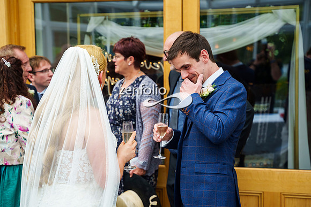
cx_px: 143
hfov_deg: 30.8
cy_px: 98
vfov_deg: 20.8
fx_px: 565
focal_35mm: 65
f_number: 3.5
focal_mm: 59
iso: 800
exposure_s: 1/2000
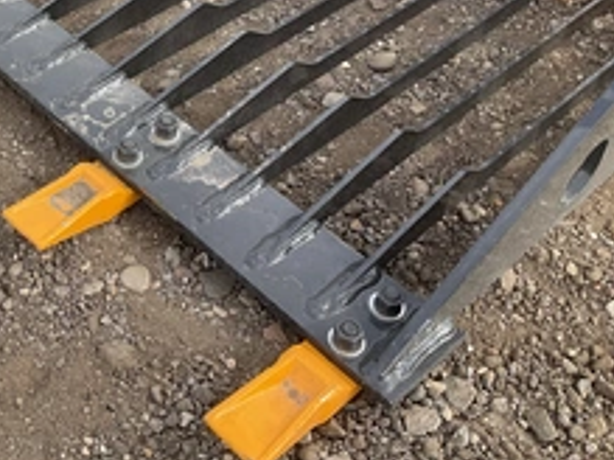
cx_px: 56
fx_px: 940
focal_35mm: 53
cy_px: 93
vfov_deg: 27.0
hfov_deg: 34.1
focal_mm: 3
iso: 25
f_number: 1.8
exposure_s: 1/454
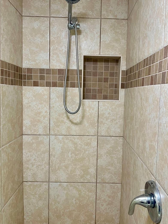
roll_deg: -1.3
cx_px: 90
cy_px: 107
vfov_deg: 59.9
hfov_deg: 46.8
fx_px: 194
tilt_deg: -4.3
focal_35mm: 30
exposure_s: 1/60
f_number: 1.5
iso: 250
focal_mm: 5.7
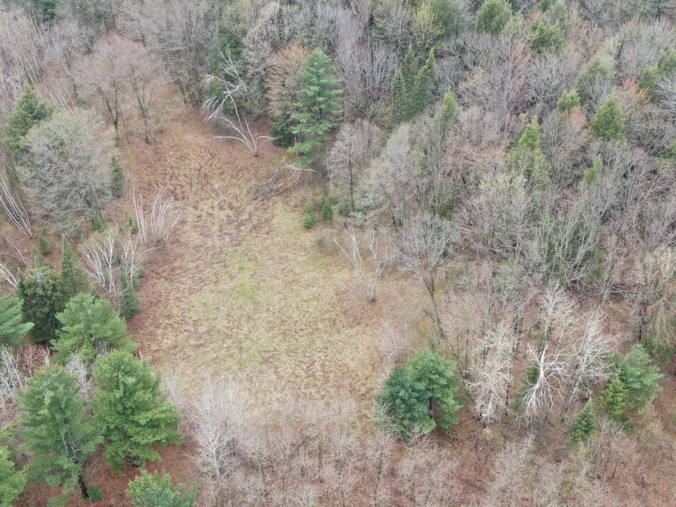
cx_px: 338
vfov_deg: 30.3
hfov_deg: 39.7
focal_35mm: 48
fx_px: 937
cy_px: 254
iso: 100
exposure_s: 1/60
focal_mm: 8.6
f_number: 3.8
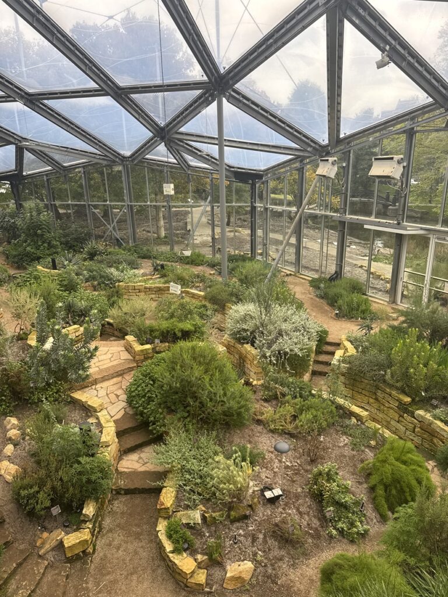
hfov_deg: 56.8
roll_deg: +1.5
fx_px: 414
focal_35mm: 24
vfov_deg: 71.6
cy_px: 298
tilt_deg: -17.4
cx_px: 224
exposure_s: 1/306
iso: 80
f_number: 1.78
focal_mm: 6.76
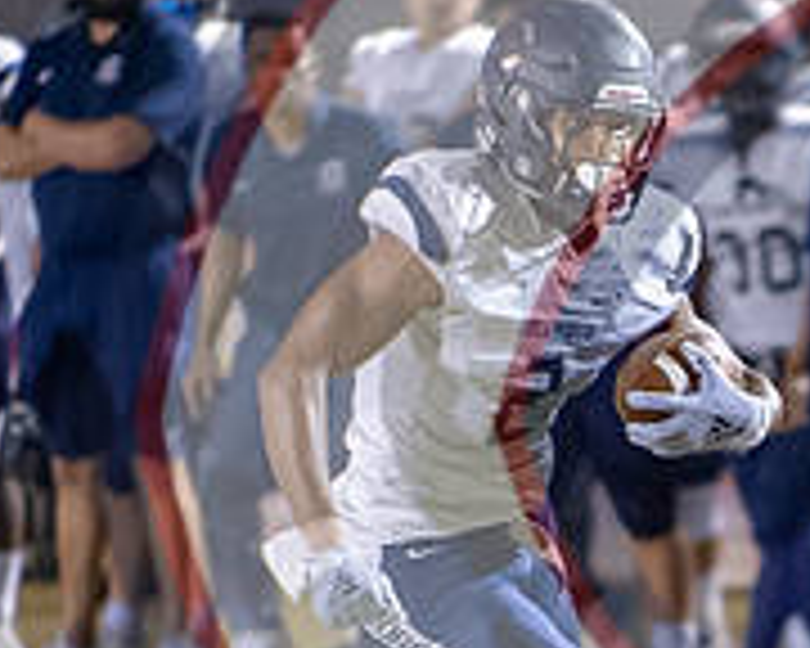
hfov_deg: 1.9
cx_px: 769
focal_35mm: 1036
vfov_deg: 1.5
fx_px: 24836
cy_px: 707
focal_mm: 200
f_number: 2.8
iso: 5000
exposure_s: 1/800
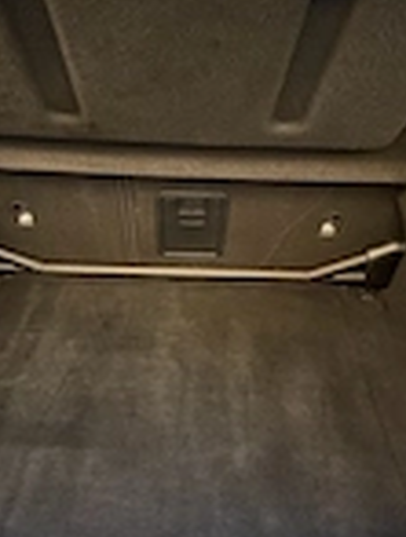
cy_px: 362
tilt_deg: -42.2
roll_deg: -2.2
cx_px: 194
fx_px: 592
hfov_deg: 37.9
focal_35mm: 38
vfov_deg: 48.0
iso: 320
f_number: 2.2
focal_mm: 2.22
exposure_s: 1/121
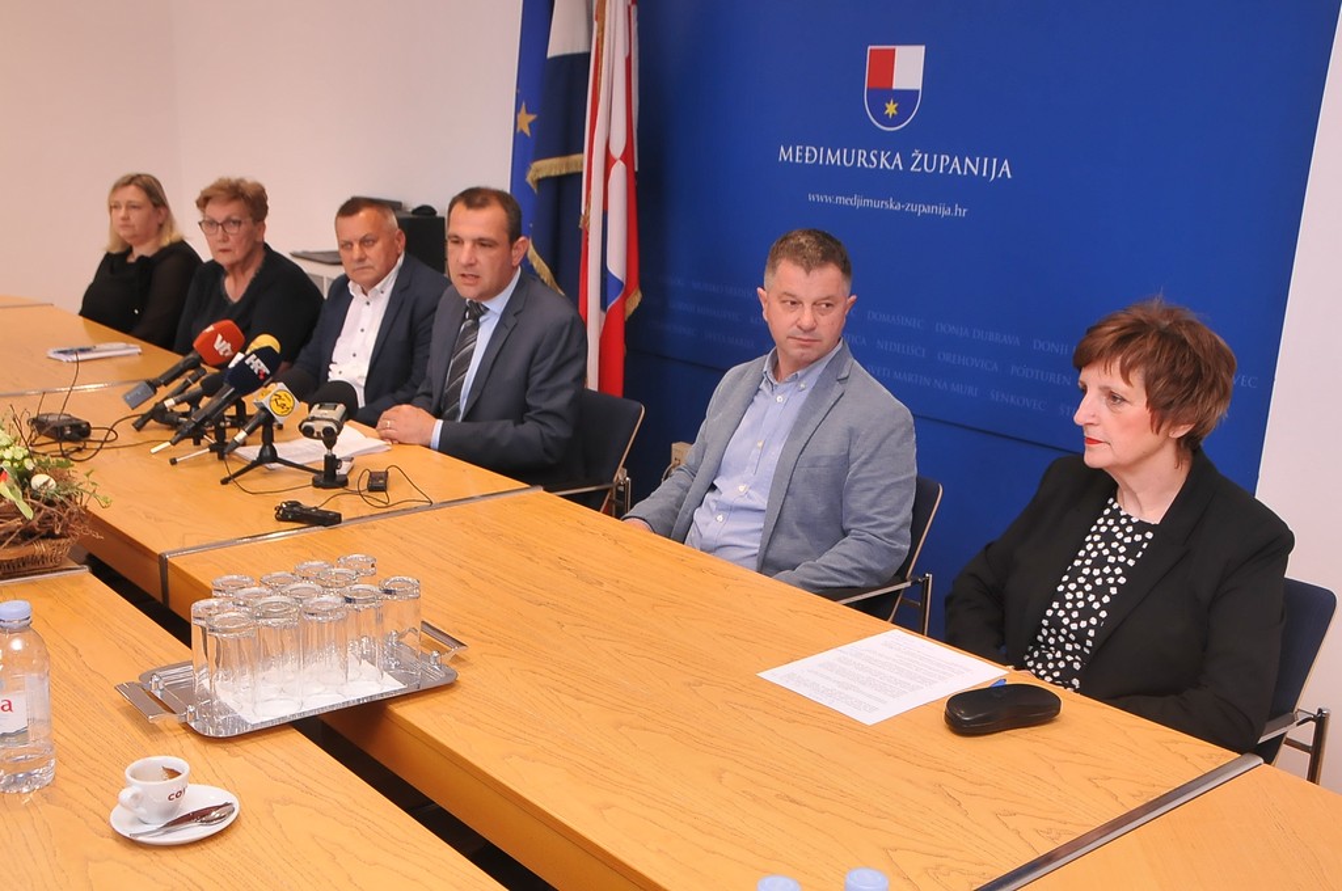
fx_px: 1452
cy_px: 446
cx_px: 671
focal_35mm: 39
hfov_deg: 49.6
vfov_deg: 34.1
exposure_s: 1/60
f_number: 7.1
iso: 800
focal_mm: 26
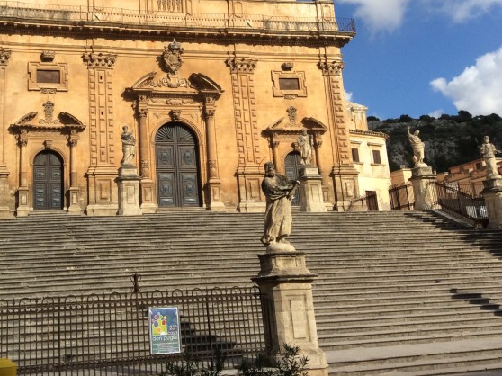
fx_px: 667
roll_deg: +4.5
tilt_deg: +18.8
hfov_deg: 40.6
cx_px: 159
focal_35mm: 46
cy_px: 110
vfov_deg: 31.1
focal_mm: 3.3
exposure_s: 1/1733
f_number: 2.4
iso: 32
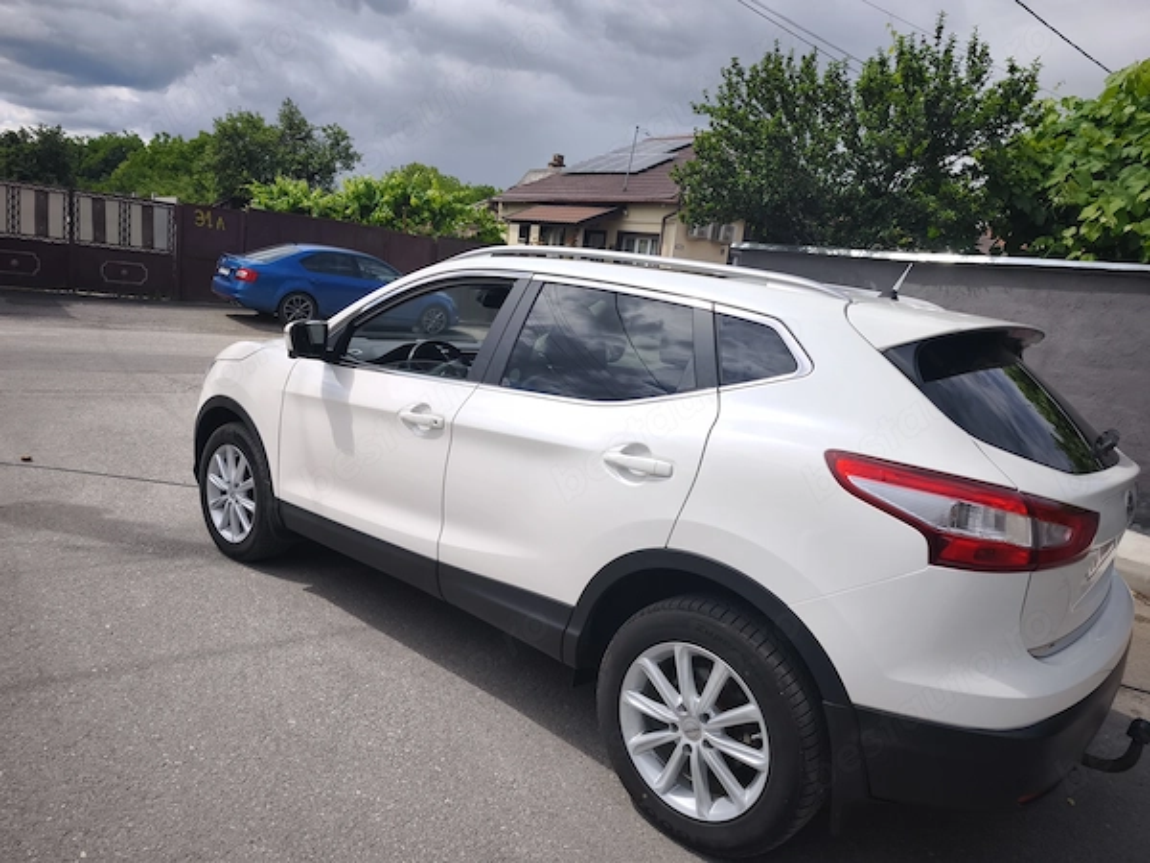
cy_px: 432
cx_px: 575
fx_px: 764
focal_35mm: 23
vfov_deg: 58.9
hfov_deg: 73.9
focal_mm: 6.57
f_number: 1.6
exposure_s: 1/2049
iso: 50
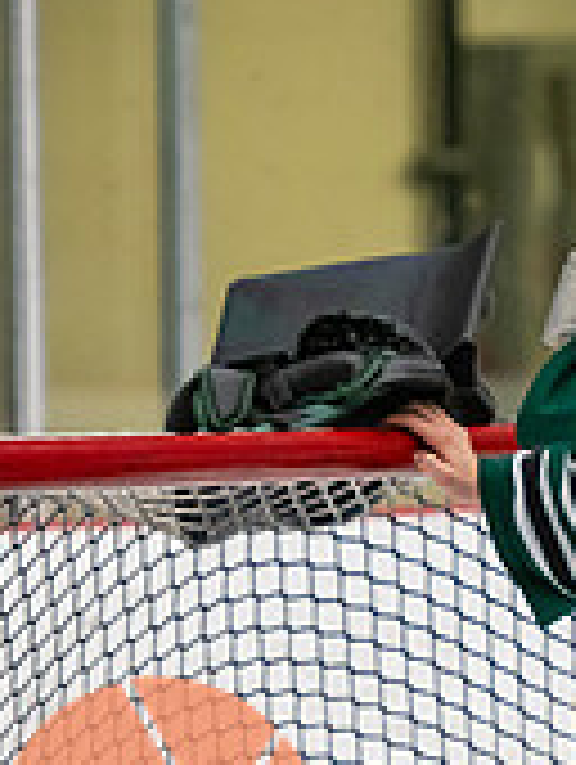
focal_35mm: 619
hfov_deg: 2.4
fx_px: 13699
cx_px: 778
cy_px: 839
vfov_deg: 3.2
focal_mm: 160
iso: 2000
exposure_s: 1/640
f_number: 3.2
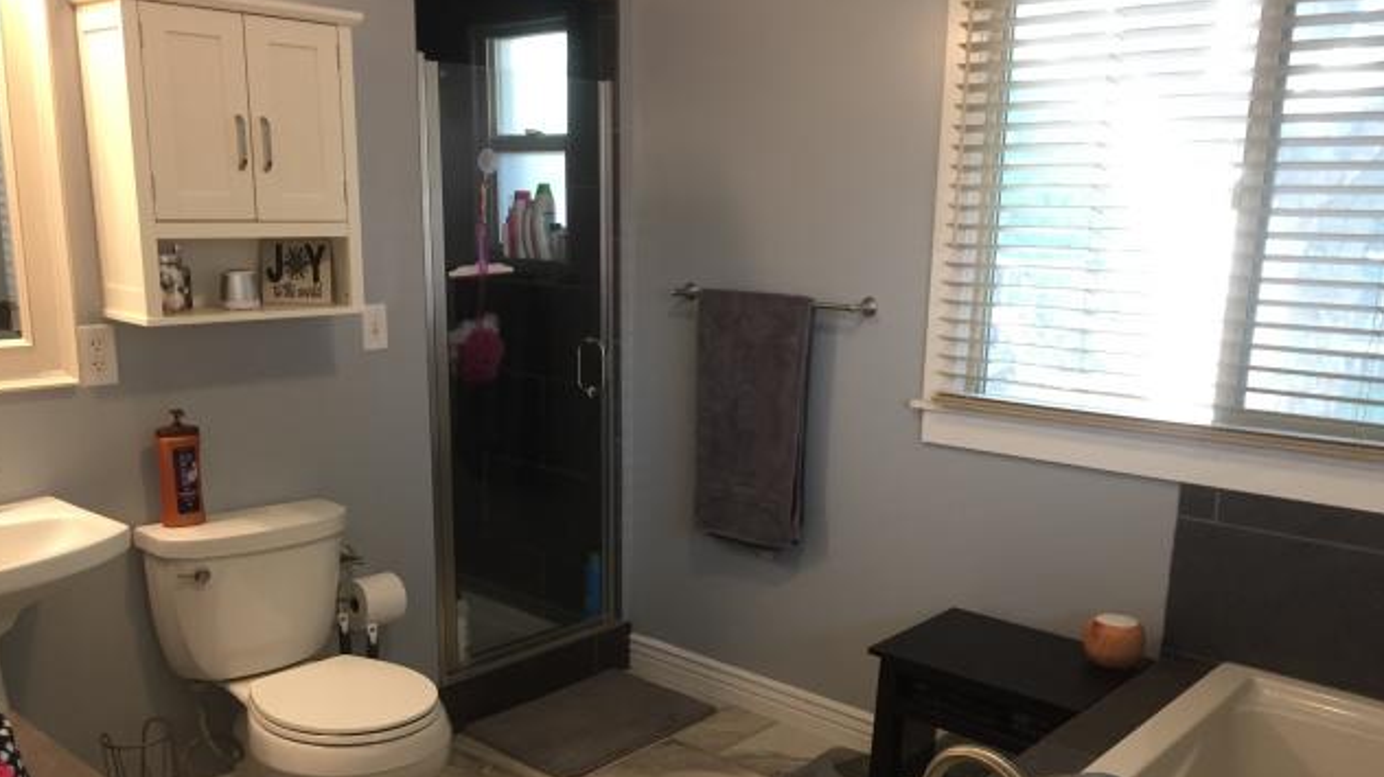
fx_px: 1174
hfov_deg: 61.0
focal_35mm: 32
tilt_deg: -15.0
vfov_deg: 36.3
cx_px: 685
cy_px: 503
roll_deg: -1.6
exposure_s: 1/30
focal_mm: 4.15
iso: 125
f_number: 2.2
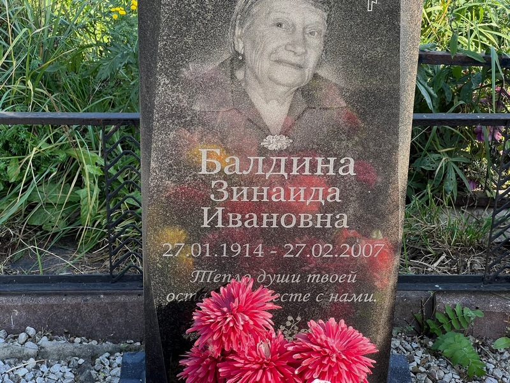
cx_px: 255
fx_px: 1134
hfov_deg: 25.3
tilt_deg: -27.2
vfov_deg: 19.1
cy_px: 192
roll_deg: -0.7
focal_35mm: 77
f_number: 2.8
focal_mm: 9
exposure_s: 1/148
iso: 32
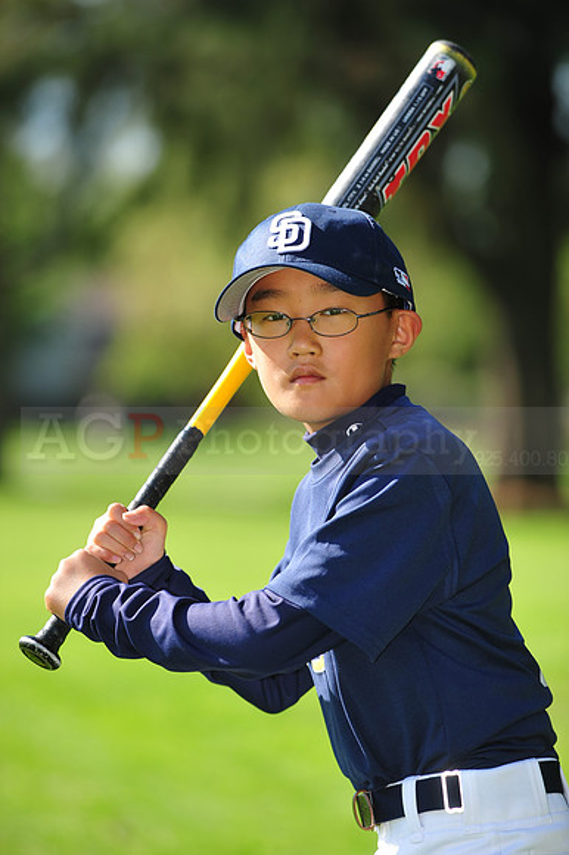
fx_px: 4747
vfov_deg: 10.3
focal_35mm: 200
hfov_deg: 6.9
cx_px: 284
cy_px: 428
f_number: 4.5
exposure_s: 1/640
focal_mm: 200
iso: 200
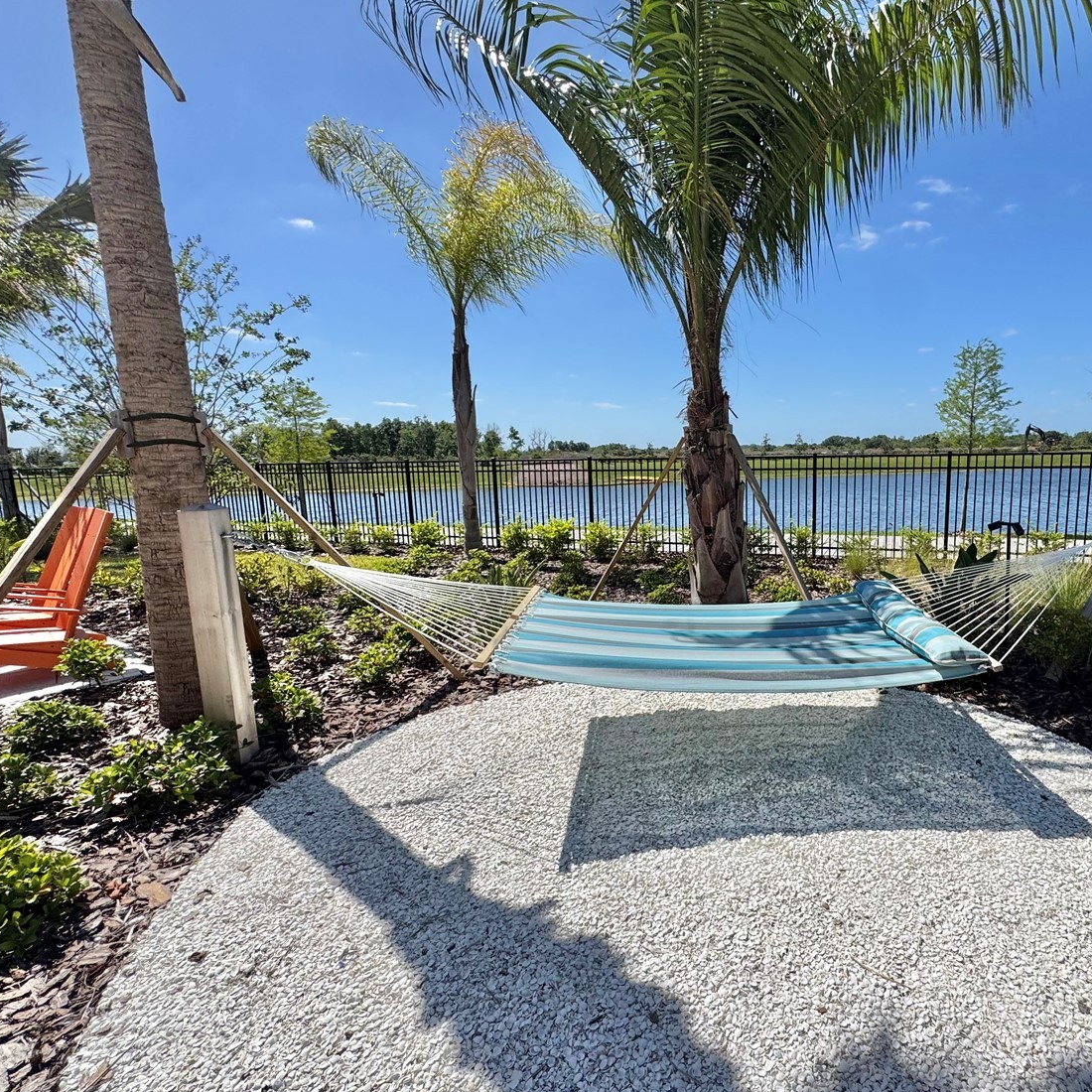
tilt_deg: -10.2
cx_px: 703
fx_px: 642
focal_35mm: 18
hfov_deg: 78.8
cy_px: 547
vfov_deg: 80.7
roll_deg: +0.9
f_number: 2.2
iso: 50
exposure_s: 1/3390
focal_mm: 2.22
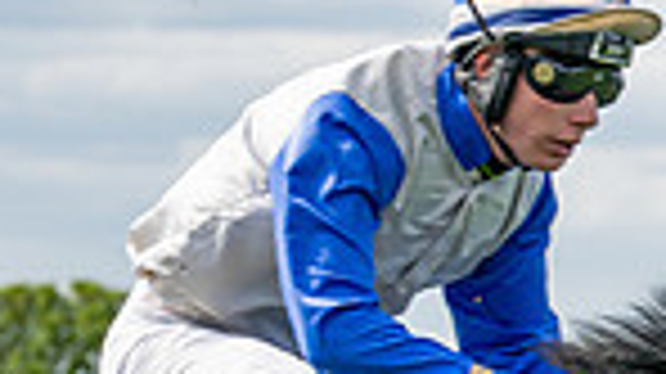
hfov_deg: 5.2
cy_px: 1055
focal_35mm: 416
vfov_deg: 2.9
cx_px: 23
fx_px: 7341
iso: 200
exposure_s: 1/1600
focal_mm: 70
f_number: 4
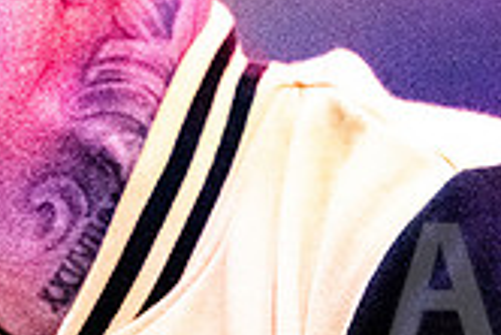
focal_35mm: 960
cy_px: -263
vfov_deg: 1.4
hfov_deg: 2.1
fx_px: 13371
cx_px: -18
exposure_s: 1/2000
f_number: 2.8
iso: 2500
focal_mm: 200
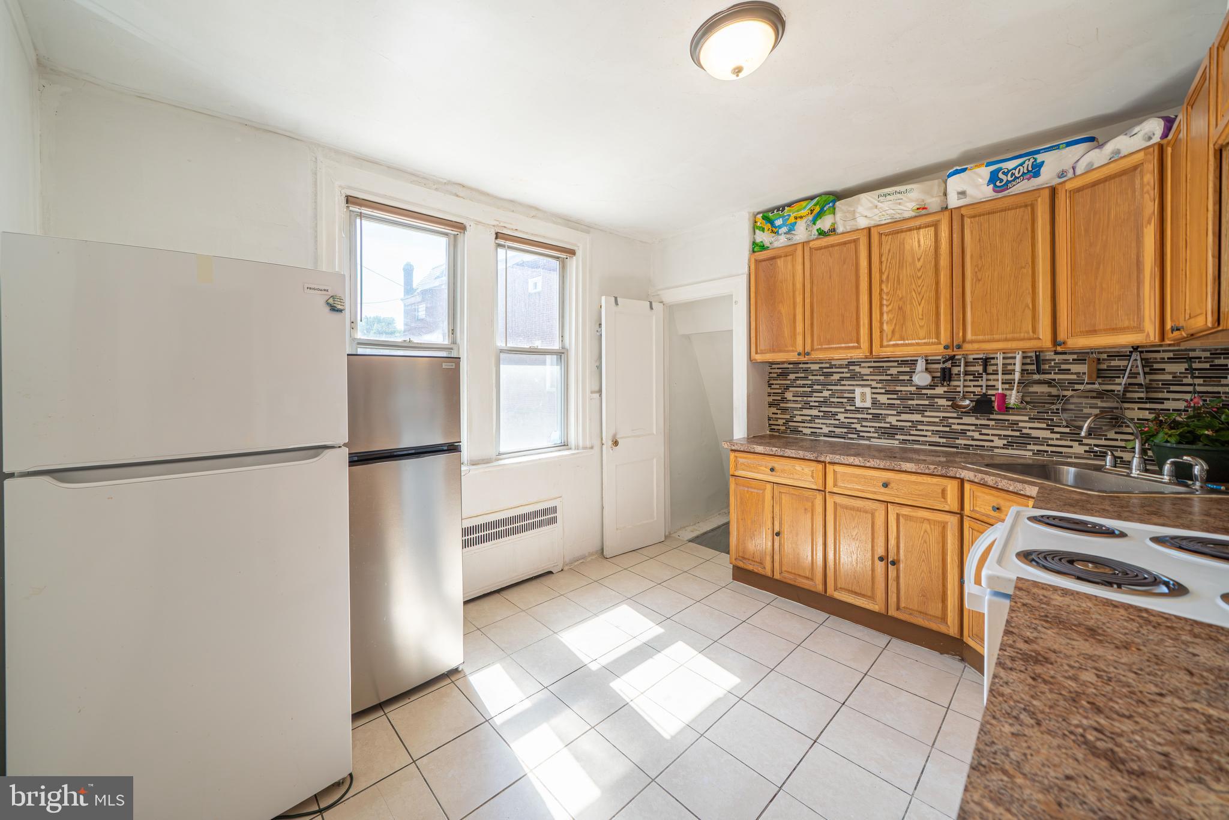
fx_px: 410
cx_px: 614
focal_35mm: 12
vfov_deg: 90.0
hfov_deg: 112.6
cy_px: 410
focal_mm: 12
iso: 250
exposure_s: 1/100
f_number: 7.1
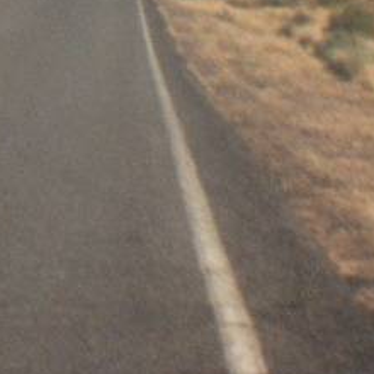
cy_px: -99
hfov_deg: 11.4
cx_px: -418
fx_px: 1650
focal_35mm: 135
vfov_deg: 12.6
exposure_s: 1/1000
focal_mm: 35
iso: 320
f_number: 7.1
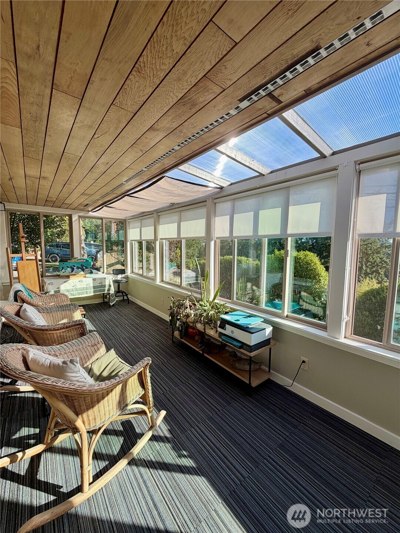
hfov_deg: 85.7
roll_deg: -0.9
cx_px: 200
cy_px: 266
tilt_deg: -5.6
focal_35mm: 14
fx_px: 216
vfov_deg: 102.1
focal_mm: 2.22
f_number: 2.2
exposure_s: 1/502
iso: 50
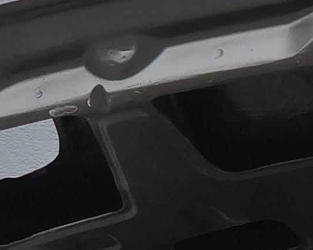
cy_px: 452
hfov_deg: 3.8
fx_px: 4656
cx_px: 777
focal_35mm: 503
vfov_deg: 3.1
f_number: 2.4
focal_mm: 7.9
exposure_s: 1/468
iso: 50
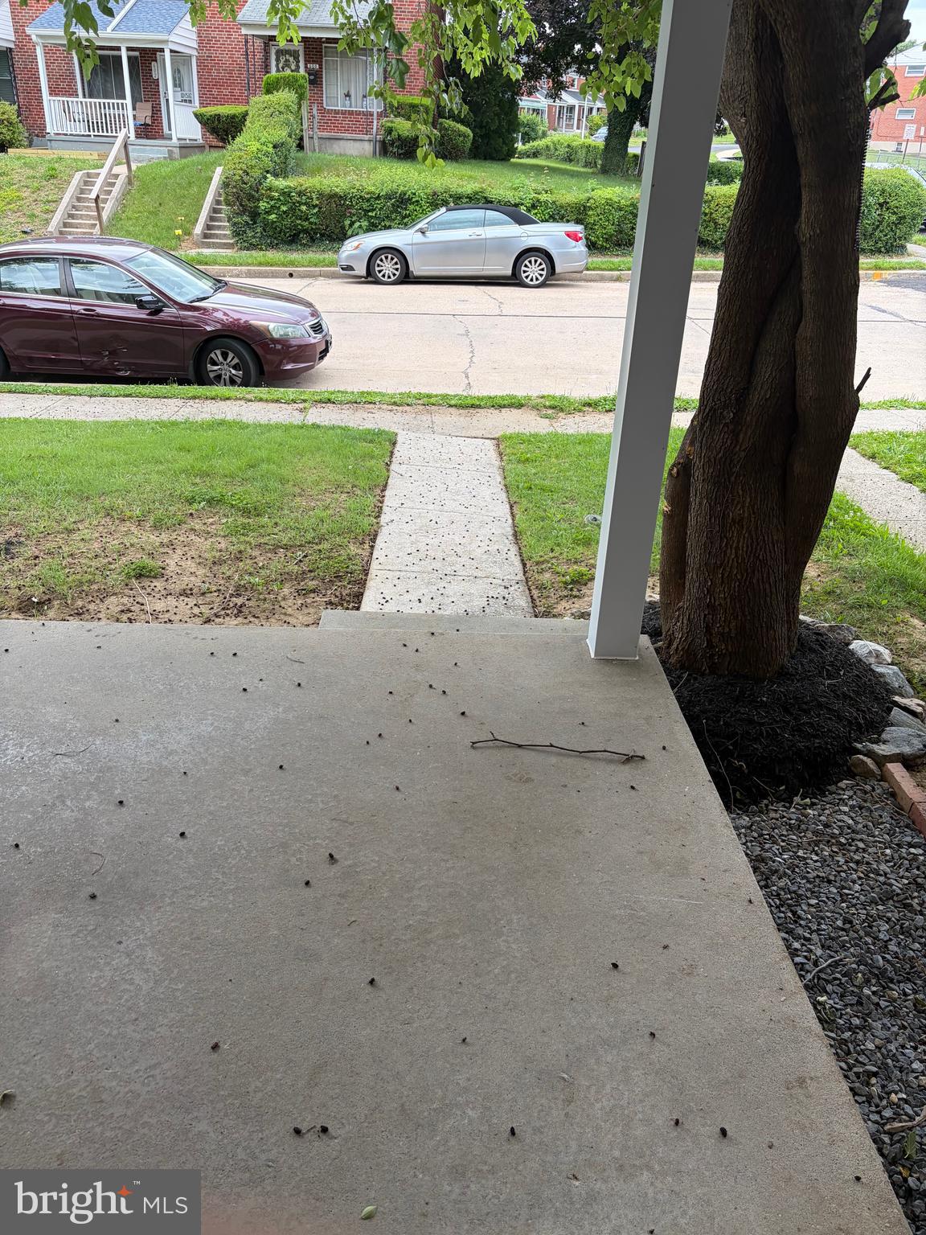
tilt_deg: -26.3
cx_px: 463
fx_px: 927
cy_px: 618
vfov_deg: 67.3
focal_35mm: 26
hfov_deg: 53.1
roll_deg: -2.1
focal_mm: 5.96
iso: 40
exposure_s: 1/218
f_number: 1.6
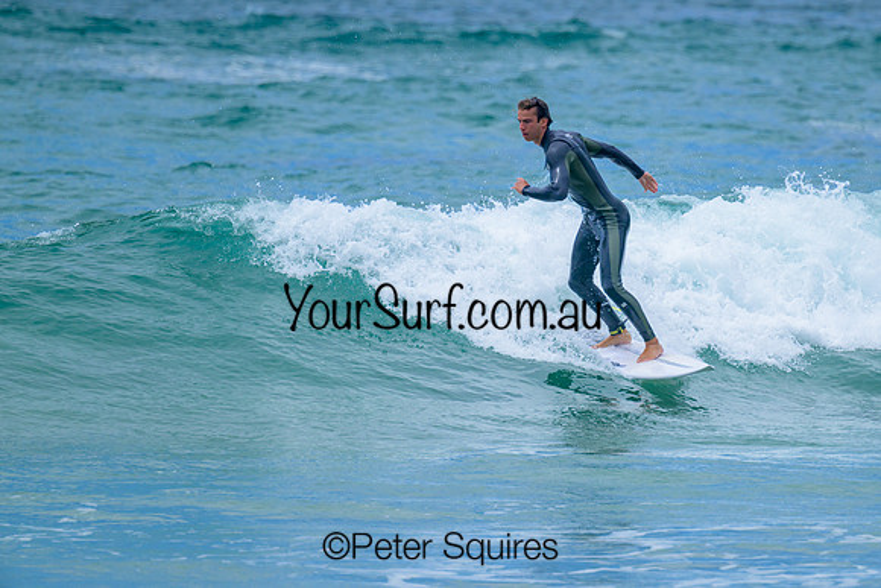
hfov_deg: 2.9
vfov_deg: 1.9
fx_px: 17505
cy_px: 243
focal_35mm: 715
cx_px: 563
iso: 360
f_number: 8
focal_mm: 560
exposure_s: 1/2000
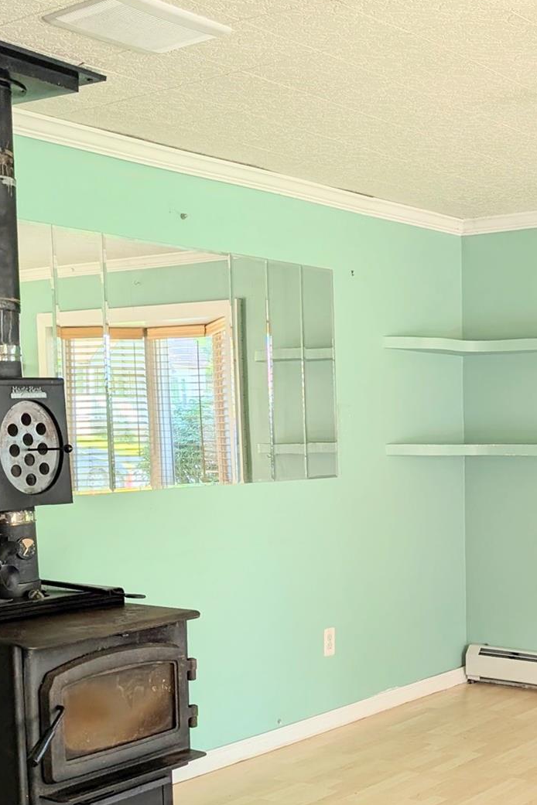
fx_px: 1096
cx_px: 512
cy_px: 535
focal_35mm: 49
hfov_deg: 26.3
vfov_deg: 39.9
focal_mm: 6.9
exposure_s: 1/68.5
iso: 22
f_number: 1.68
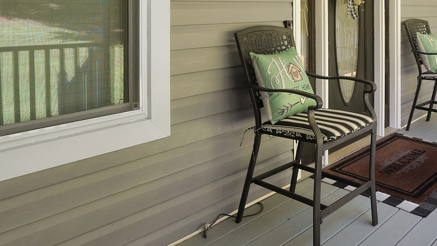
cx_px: 279
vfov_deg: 31.5
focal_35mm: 35
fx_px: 406
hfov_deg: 55.8
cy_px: 7
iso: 500
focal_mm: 10
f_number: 4
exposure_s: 1/160
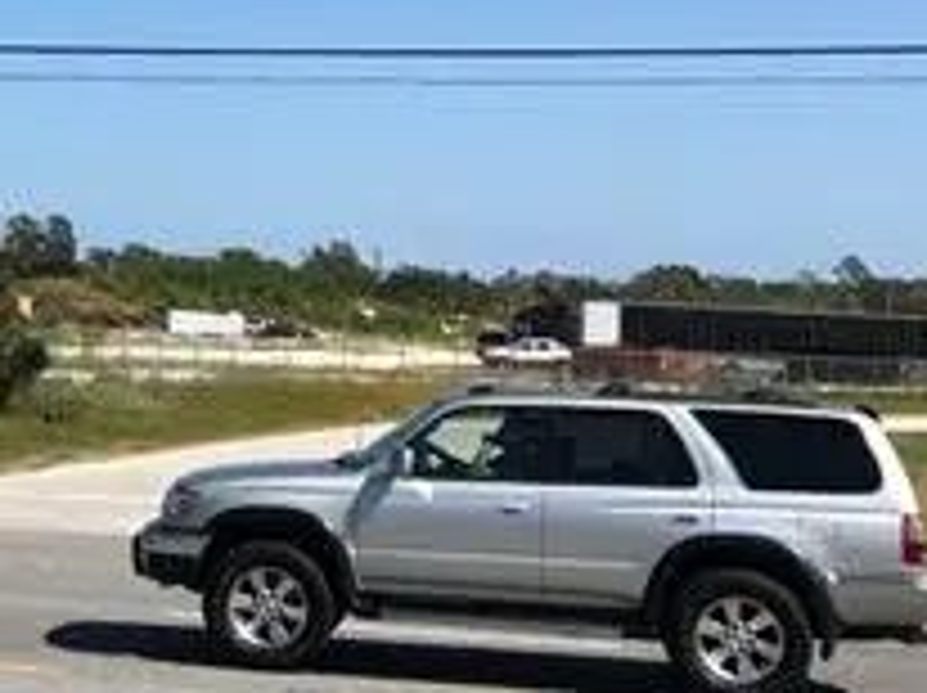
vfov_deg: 16.5
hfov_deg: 21.0
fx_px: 2327
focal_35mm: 87
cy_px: -27
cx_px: -180
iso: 20
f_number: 1.8
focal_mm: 3.99
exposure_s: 1/3096
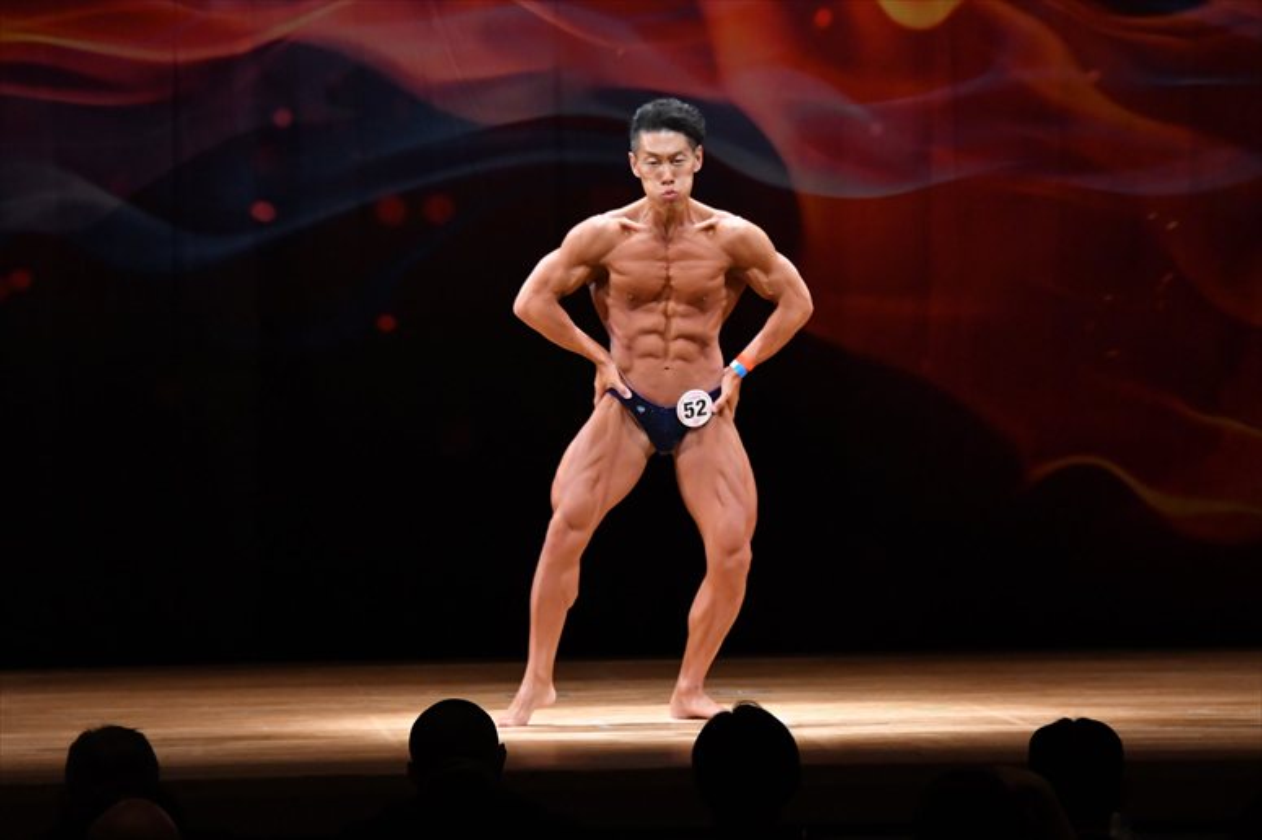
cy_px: 420
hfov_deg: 9.5
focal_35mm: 217
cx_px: 631
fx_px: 7603
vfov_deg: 6.3
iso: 4000
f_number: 5.6
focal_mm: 145
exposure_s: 1/400
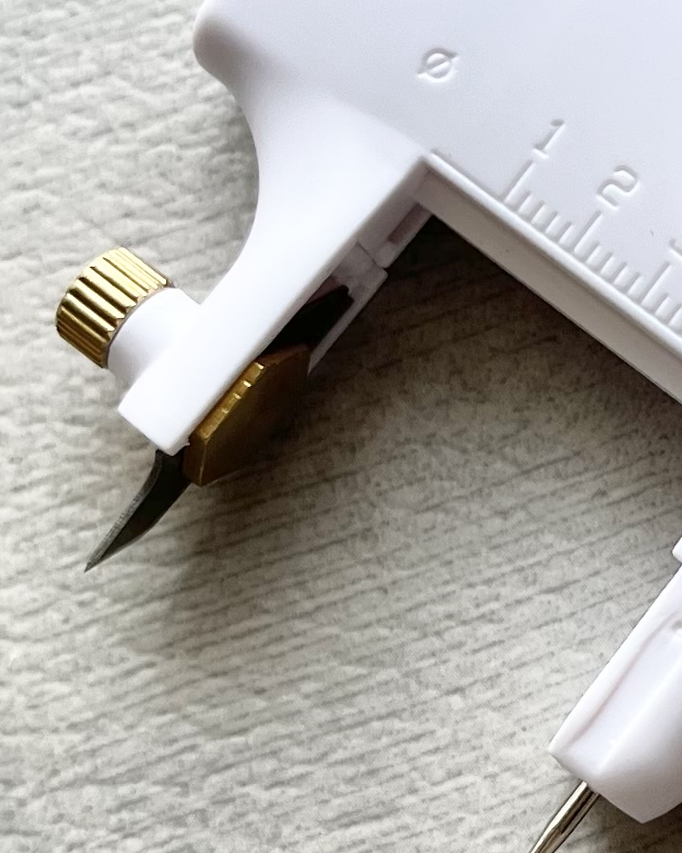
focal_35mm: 109
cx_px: 899
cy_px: 224
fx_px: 2751
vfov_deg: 17.5
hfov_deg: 13.6
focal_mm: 5.1
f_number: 1.6
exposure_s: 1/261
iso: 40
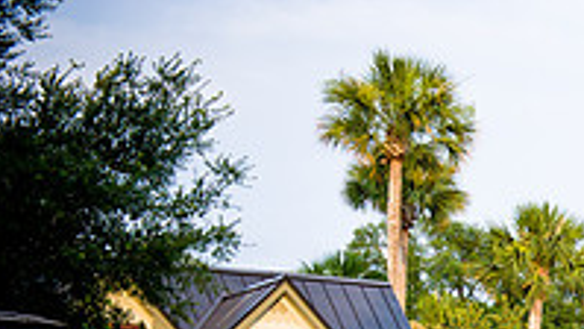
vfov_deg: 8.6
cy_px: 540
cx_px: 833
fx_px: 2122
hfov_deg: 14.7
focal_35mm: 137
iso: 200
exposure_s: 1/50
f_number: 11
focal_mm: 45
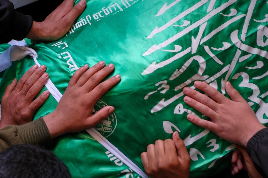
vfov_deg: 26.5
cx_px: 111
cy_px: 82
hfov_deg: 38.8
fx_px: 380
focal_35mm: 51
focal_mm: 23
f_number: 2
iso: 320
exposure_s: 1/160
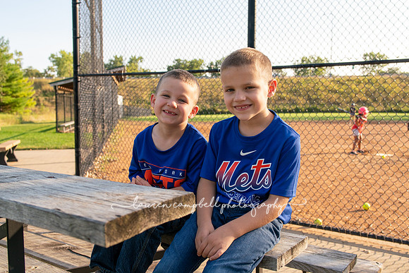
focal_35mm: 35
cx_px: 204
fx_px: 398
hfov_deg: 54.4
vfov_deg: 37.9
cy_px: 136
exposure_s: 1/250
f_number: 6.3
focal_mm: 35
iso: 400
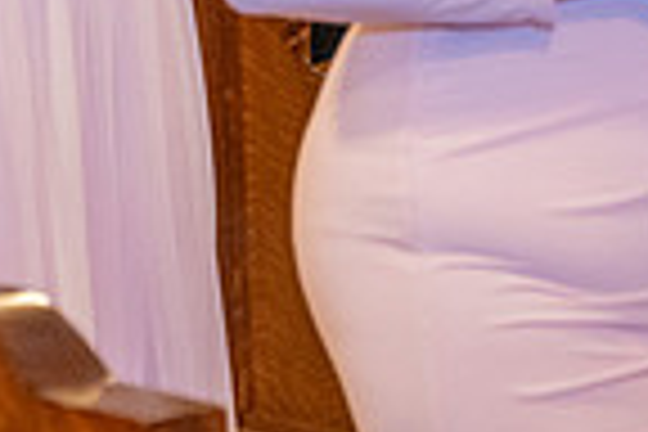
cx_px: -144
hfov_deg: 7.3
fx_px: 5058
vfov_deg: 4.8
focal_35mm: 281
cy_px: -259
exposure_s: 1/200
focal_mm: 70
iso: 2000
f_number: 3.5
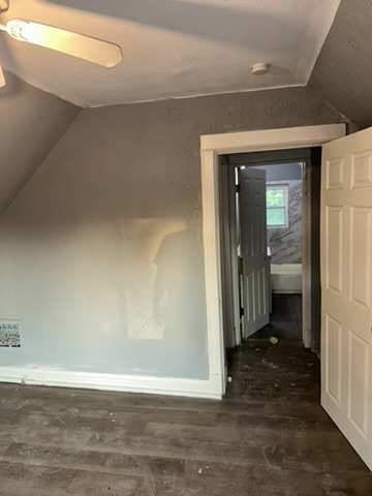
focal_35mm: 26
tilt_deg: -7.7
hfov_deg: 53.1
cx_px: 186
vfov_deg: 67.3
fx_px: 373
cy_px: 248
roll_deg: +2.5
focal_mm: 5.7
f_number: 1.5
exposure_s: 1/23
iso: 40
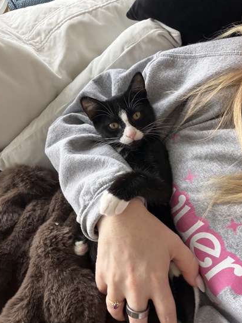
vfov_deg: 58.4
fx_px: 289
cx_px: 118
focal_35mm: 31
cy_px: 164
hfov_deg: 45.4
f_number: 1.9
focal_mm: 2.71
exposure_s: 1/60
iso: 80
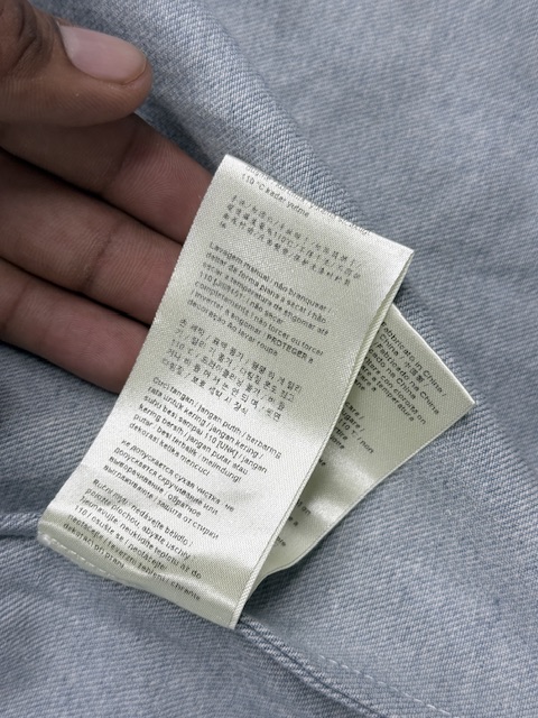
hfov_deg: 30.3
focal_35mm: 48
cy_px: 359
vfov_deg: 39.7
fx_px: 995
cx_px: 269
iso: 50
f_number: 1.78
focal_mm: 6.76
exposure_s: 1/206
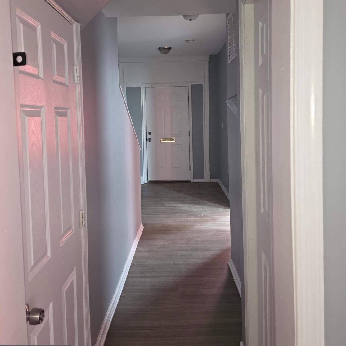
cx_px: 173
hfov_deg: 57.3
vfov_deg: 56.7
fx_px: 317
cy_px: 132
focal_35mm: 28
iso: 2500
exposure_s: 1/13.5
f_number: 1.7
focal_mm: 6.3
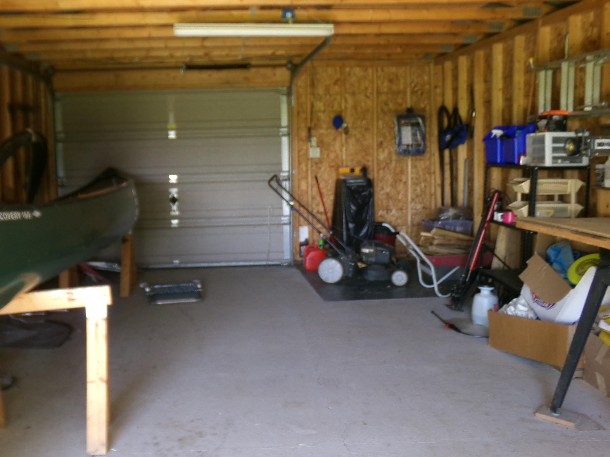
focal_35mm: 35
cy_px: 180
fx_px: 617
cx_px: 235
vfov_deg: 40.5
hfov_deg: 52.2
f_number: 3.7
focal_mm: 4.3
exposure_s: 1/34
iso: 175
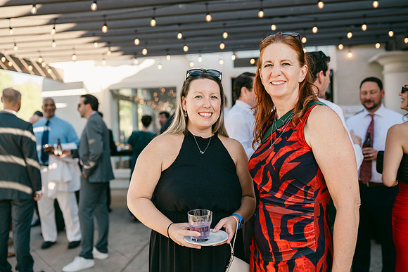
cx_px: 204
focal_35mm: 35
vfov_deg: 37.5
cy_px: 136
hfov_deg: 54.0
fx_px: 401
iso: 64
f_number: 2
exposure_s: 1/400
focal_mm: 35
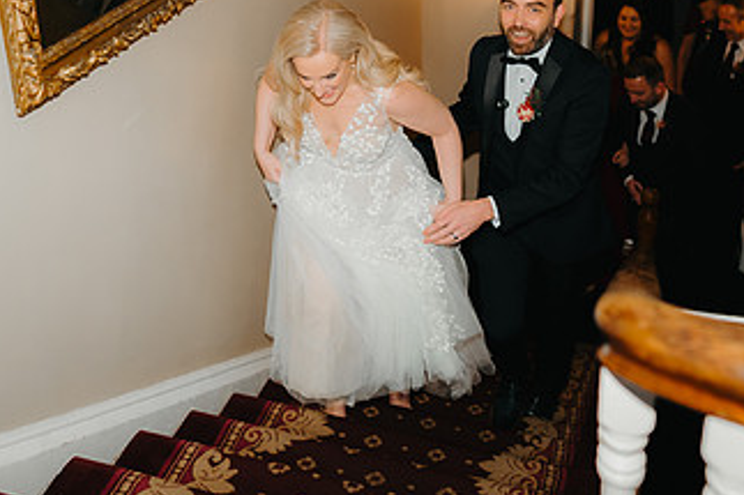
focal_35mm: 48
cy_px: 44
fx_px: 991
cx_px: 365
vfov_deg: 27.0
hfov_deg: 41.1
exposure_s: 1/200
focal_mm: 24
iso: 500
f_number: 2
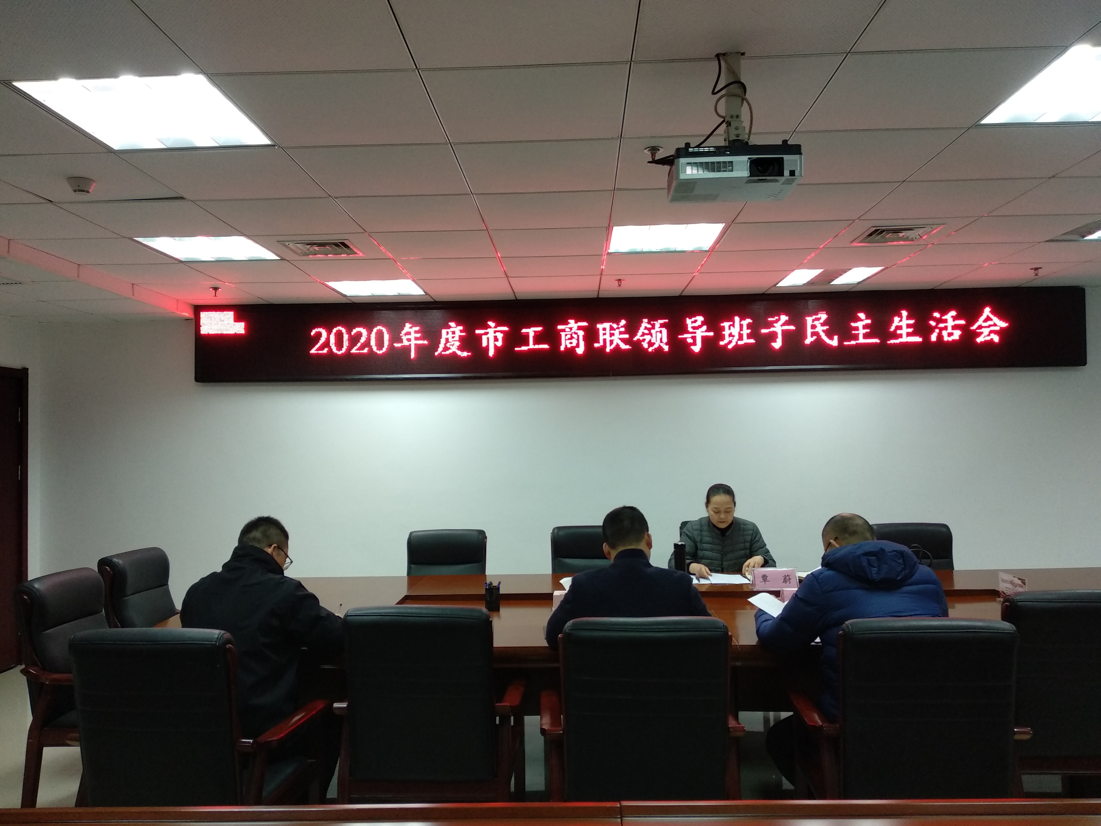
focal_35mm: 26
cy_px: 413
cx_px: 550
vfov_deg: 53.1
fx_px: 827
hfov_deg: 67.3
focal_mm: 3.81
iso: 400
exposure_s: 1/25
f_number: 2.2
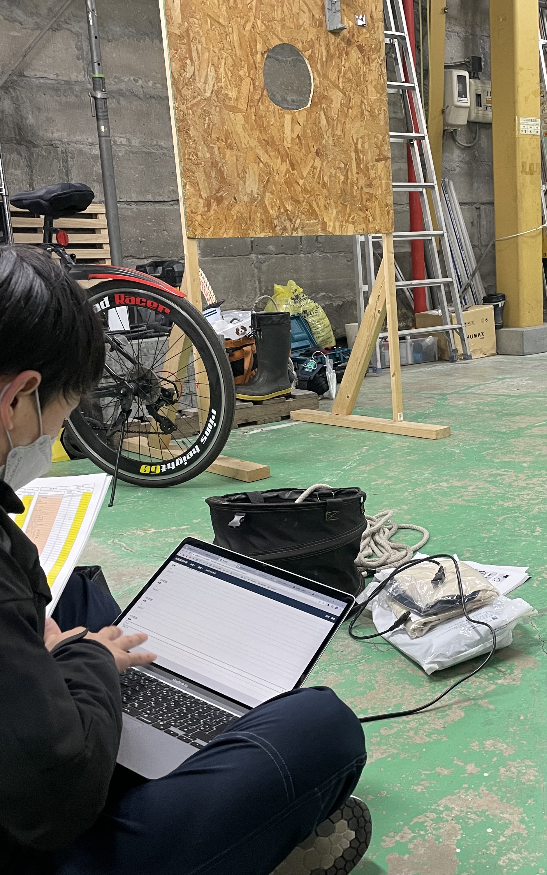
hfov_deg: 33.9
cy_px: 439
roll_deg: +3.1
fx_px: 882
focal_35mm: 37
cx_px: 393
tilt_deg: -11.9
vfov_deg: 52.7
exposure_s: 1/50
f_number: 1.6
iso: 200
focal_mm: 4.2
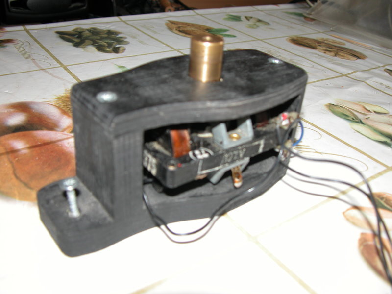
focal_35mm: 35
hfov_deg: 52.6
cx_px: 196
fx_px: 396
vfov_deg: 40.7
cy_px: 147
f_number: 2.8
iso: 100
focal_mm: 8.9
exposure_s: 1/60
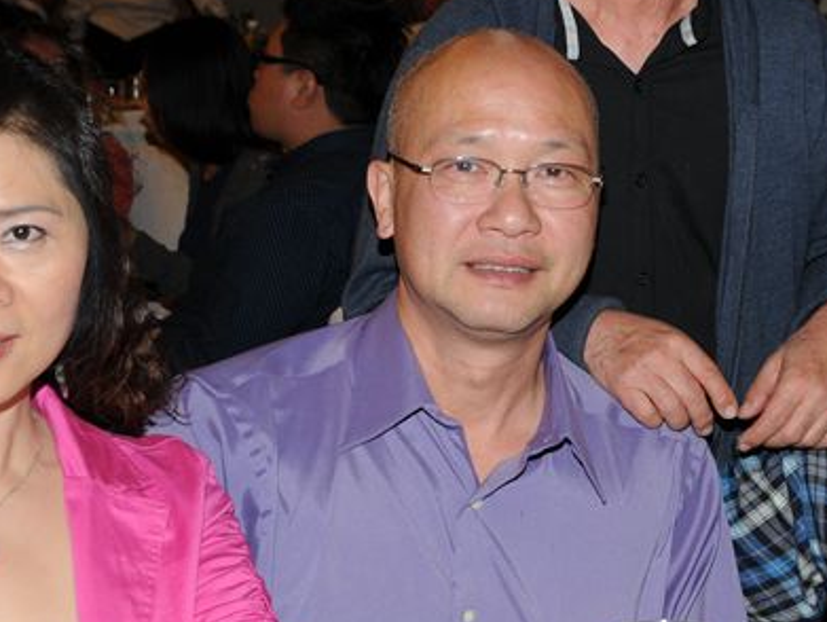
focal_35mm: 98
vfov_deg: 14.9
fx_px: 2343
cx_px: 757
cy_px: 44
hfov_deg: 19.6
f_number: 4.5
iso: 200
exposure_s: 1/60
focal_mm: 26
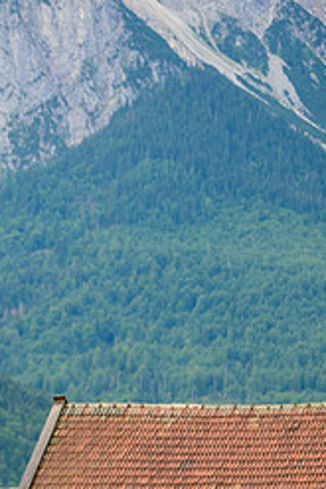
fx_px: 2829
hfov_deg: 6.5
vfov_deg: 9.9
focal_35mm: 208
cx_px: -230
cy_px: 329
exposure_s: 1/640
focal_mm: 82
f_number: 4
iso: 125
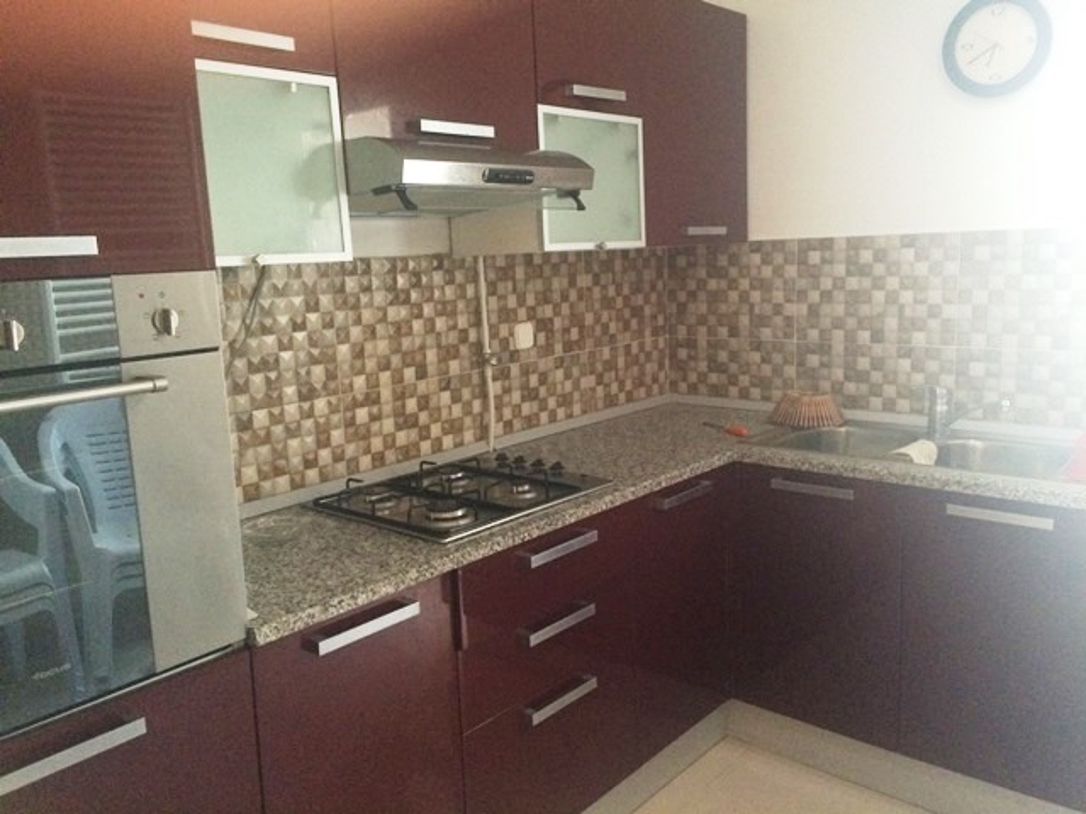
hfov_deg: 61.7
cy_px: 407
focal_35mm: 29
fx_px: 910
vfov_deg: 48.2
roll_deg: +2.5
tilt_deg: -10.5
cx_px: 543
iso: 320
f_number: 2.2
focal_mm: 4.15
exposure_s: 1/20
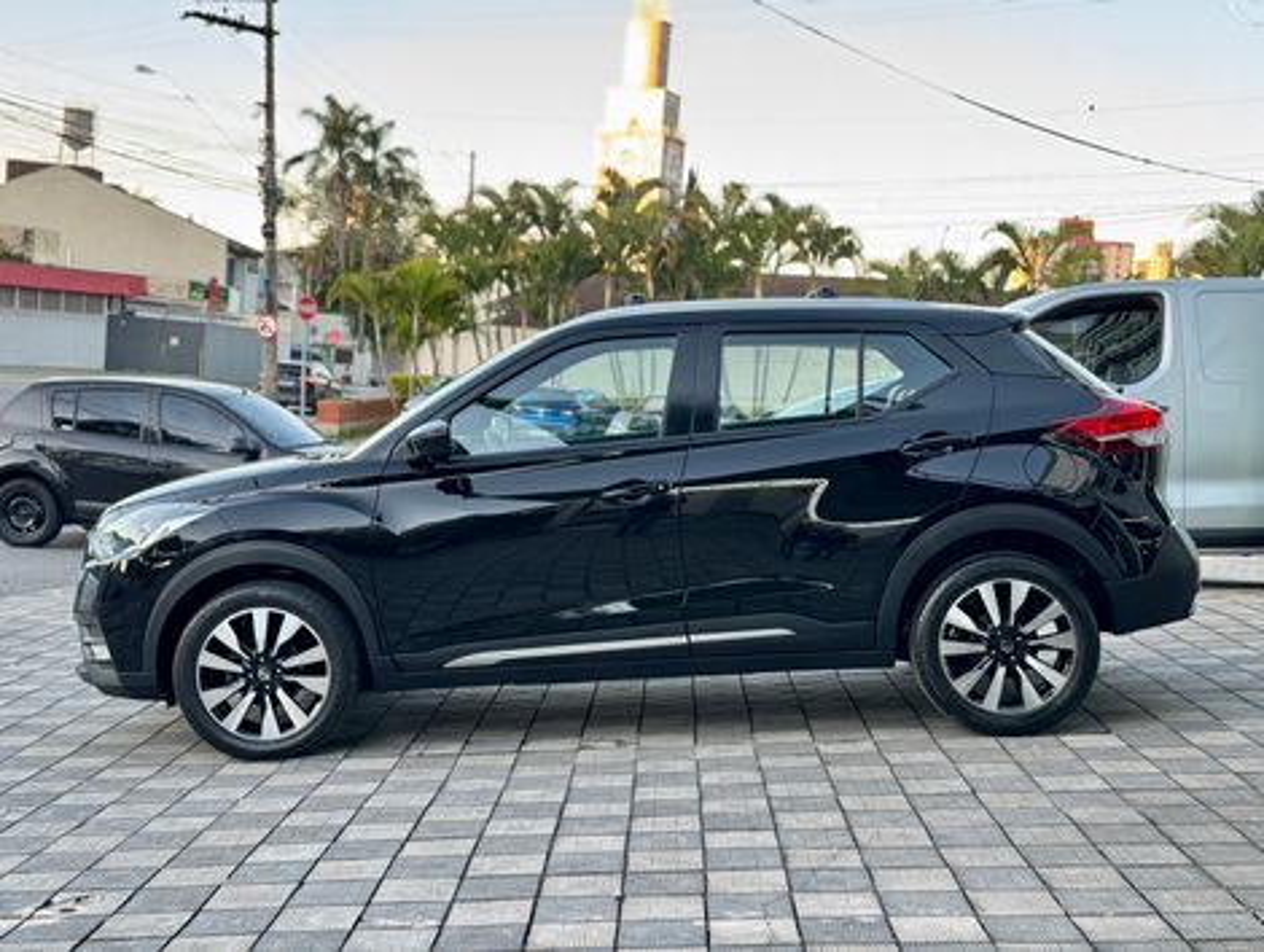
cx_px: 632
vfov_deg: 30.3
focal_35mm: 48
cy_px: 476
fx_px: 1755
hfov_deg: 39.6
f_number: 1.78
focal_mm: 6.76
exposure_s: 1/85
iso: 100
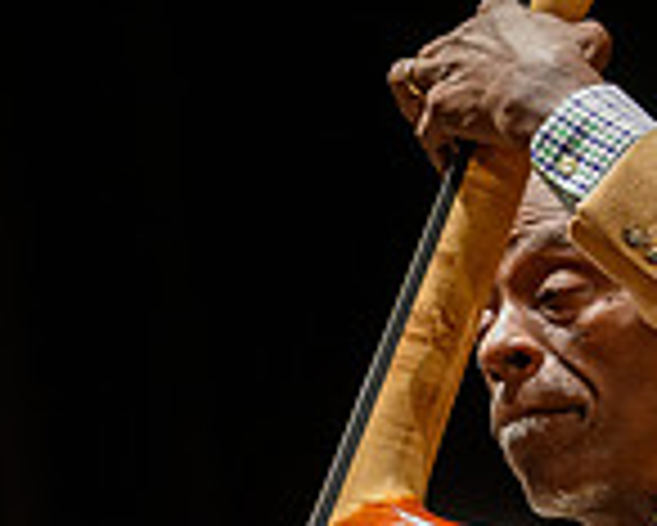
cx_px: 232
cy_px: 962
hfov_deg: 3.3
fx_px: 11266
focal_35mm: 579
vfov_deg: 2.7
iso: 8000
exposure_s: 1/200
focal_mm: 200
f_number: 6.3
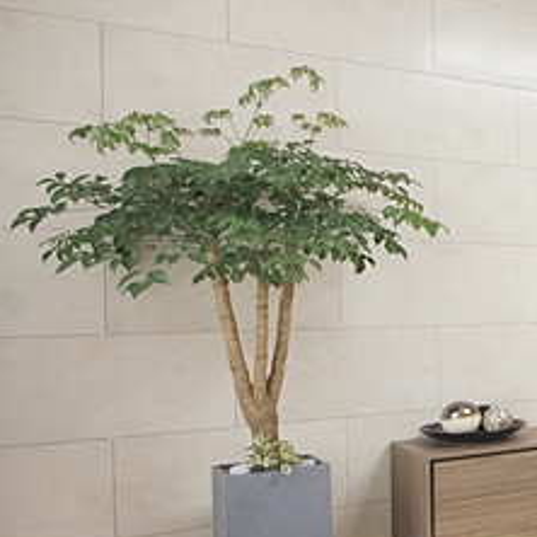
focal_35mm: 46
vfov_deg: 36.7
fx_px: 807
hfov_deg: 24.2
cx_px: 888
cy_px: 307
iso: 800
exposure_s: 1/20
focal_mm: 10
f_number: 9
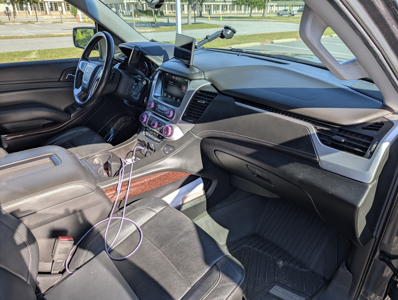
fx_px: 276
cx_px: 199
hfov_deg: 71.5
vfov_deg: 56.9
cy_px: 150
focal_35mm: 24
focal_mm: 6.9
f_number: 1.68
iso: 19
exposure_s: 1/394
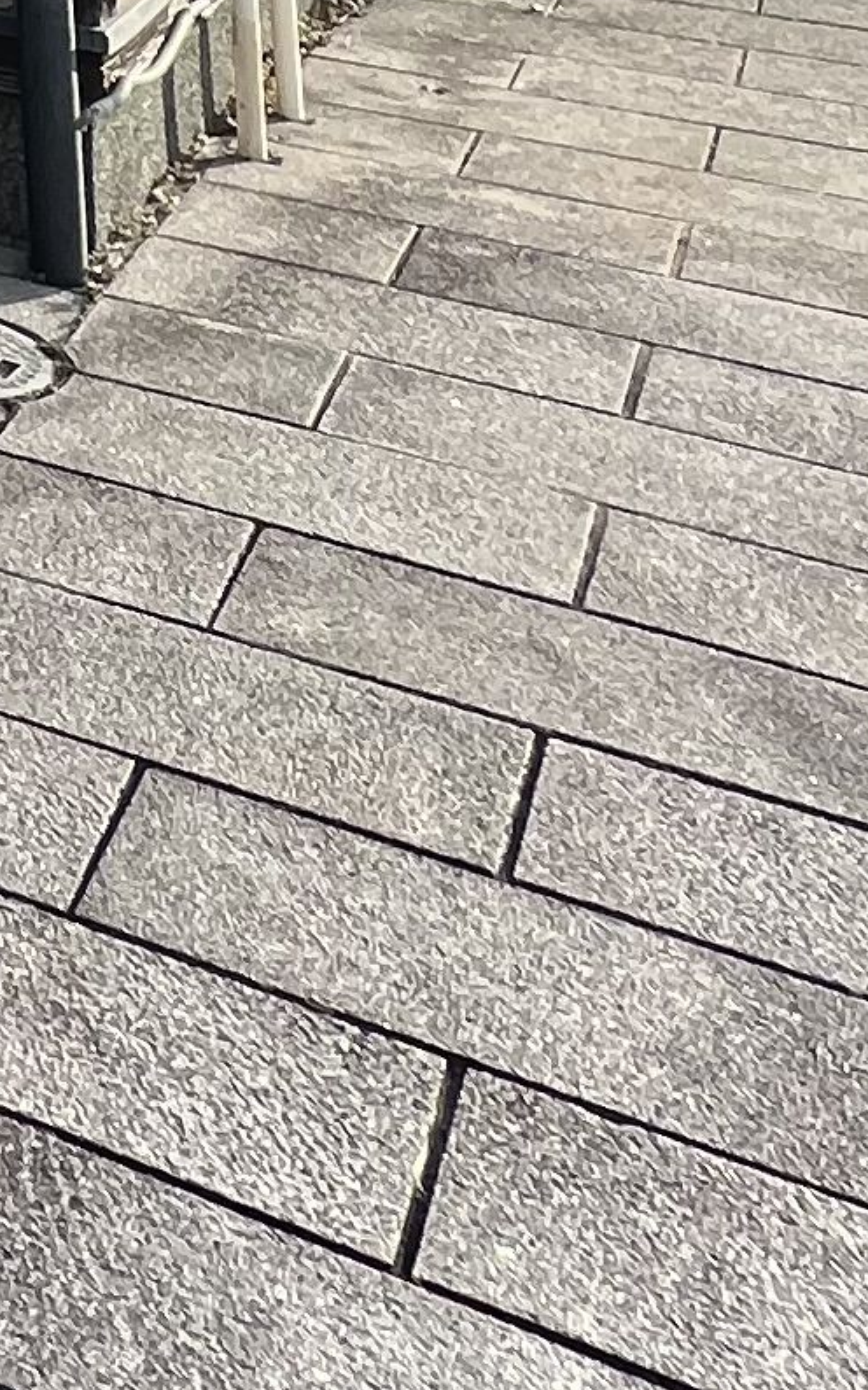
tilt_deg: +7.8
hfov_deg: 12.7
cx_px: -1396
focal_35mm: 70
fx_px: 2650
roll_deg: -0.7
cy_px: -1108
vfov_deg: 20.6
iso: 32
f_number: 1.8
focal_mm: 1.57
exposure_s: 1/297
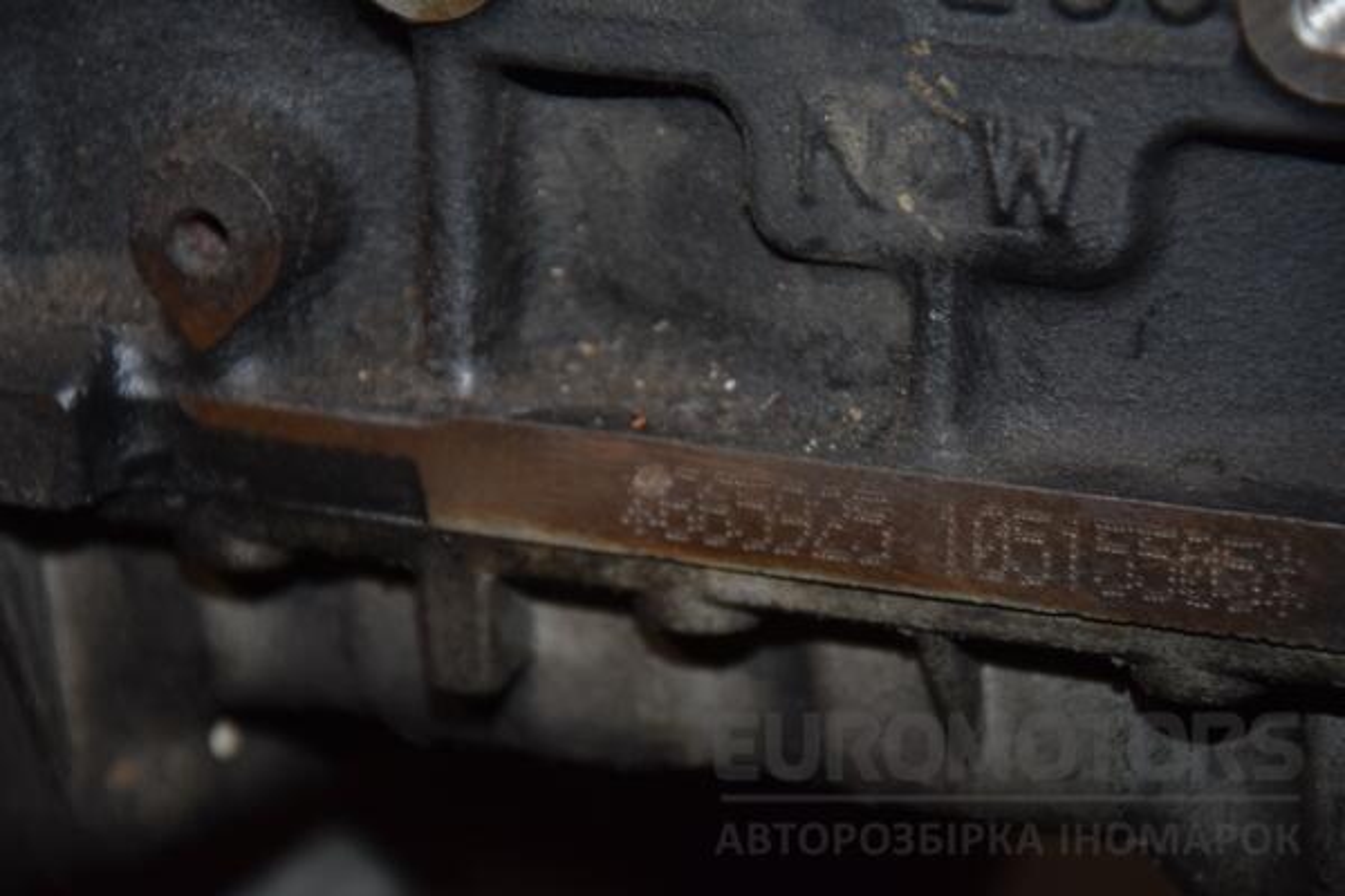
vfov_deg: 8.7
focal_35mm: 158
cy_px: 448
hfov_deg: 13.0
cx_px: 672
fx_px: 5884
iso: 800
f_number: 5.6
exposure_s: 1/60
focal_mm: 105
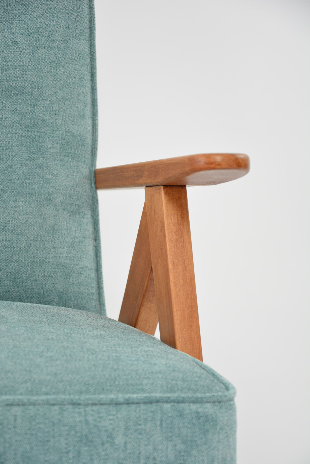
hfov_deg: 12.2
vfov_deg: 18.2
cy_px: 232
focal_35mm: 112
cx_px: 155
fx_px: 1450
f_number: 5.3
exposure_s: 1/125
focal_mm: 75
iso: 800
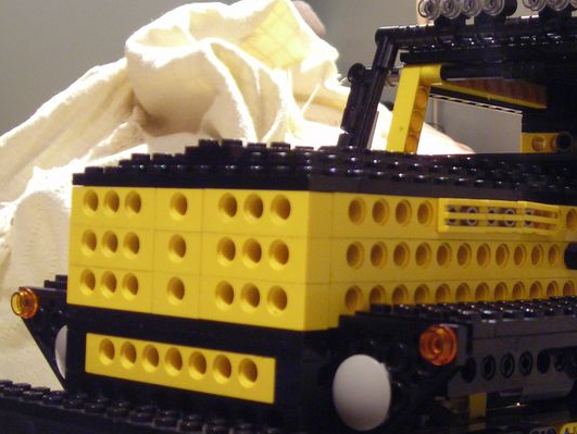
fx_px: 1318
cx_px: 460
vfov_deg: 18.7
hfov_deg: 24.3
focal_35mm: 79
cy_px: 216
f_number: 3.3
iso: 200
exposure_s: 1/3.5
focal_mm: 6.8
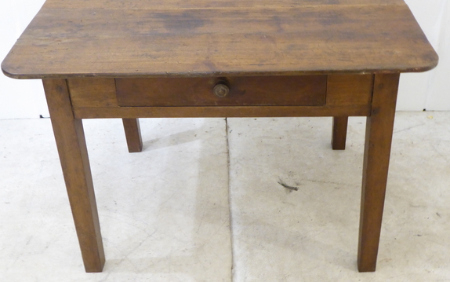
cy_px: 126
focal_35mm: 51
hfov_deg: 39.6
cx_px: 227
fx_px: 626
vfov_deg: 25.3
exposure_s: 1/4
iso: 640
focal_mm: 7.8
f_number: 3.9
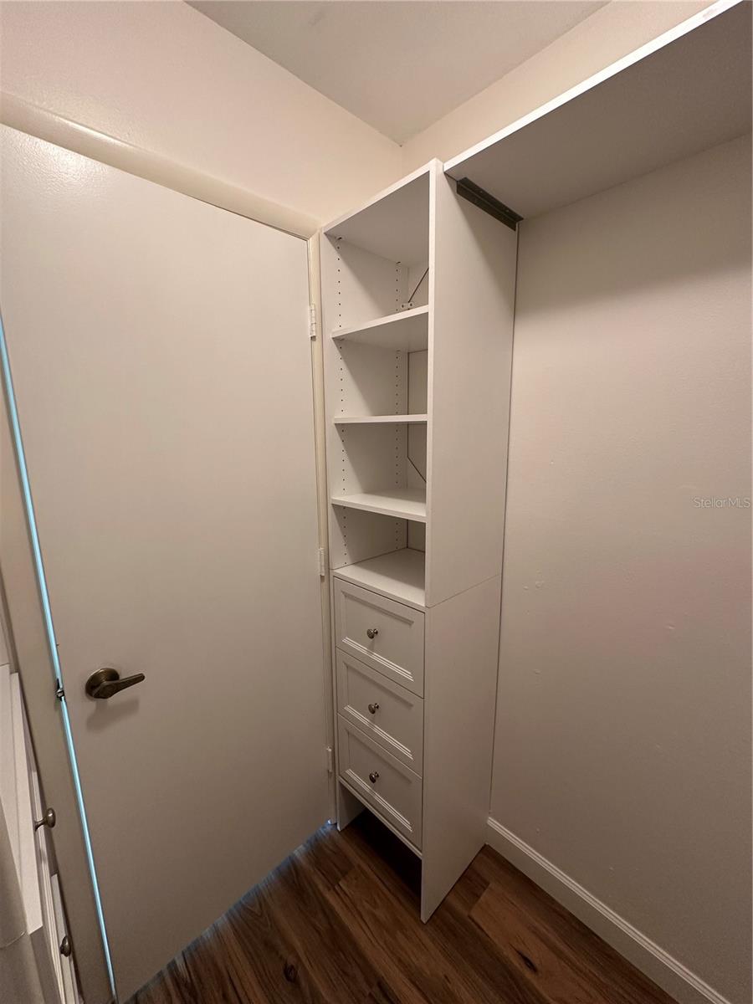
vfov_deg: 102.1
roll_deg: +0.2
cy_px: 502
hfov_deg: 85.7
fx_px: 406
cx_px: 376
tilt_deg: -10.3
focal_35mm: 14
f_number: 2.2
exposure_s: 1/60
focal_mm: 2.22
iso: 160
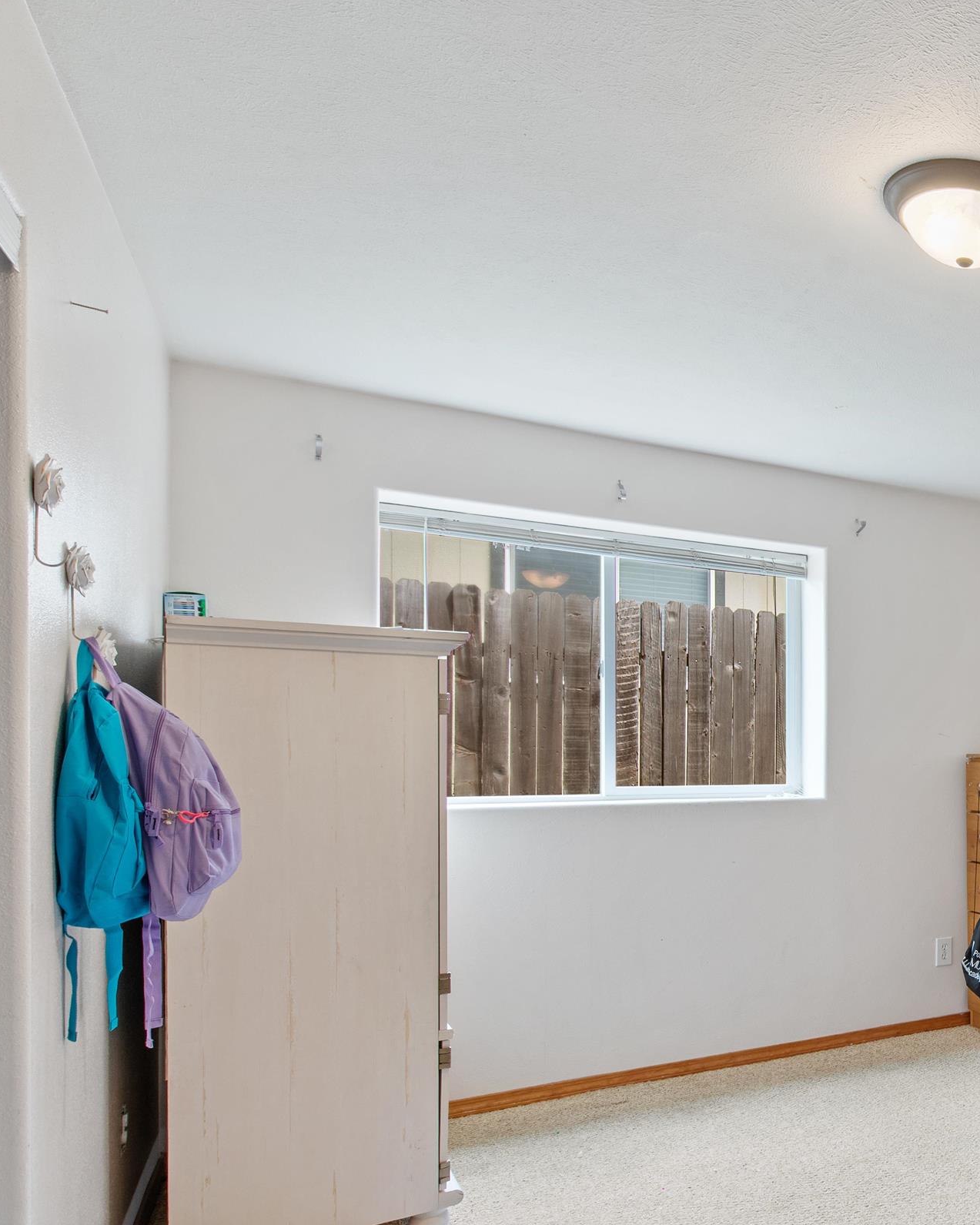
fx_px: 1051
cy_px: 782
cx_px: 1104
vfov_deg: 59.5
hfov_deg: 39.7
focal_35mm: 29
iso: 100
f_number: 8
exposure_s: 1/2
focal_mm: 16
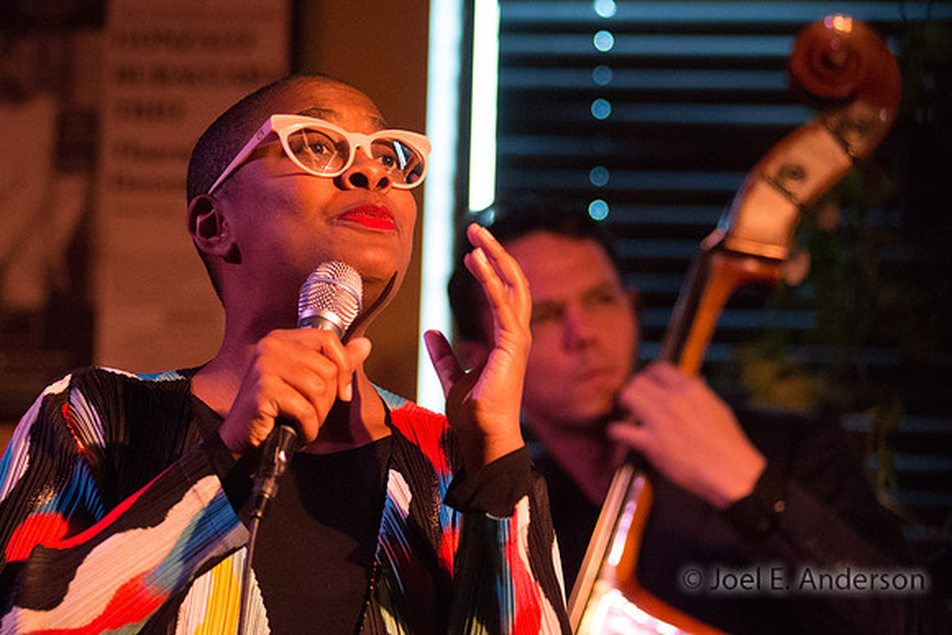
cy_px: 188
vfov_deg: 7.8
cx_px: 378
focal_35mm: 177
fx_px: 4682
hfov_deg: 11.6
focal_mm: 120
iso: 6400
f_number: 2.8
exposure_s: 1/160
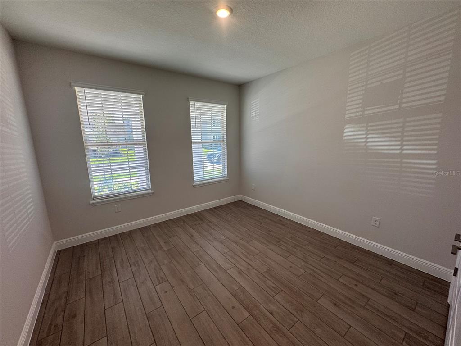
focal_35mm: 14
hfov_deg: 102.1
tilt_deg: -12.1
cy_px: 173
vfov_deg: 85.7
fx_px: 186
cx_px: 230
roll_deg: +0.6
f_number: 2.2
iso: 100
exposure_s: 1/120
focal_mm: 2.22
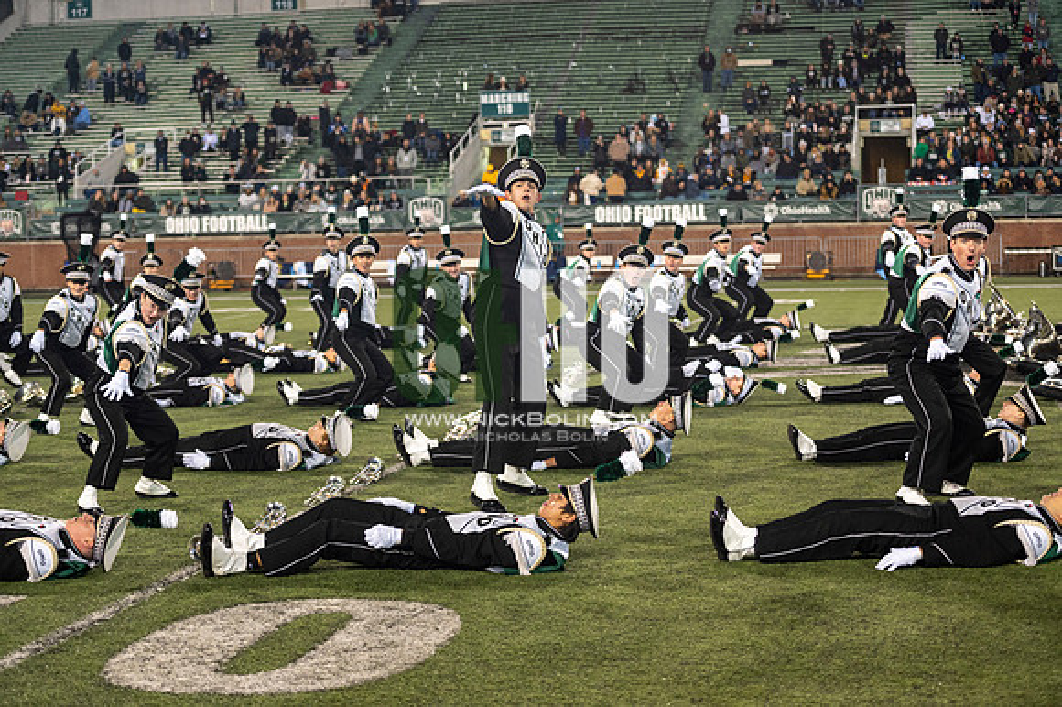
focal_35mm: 70
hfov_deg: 28.9
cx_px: 531
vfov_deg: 19.4
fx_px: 2064
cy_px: 354
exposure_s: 1/500
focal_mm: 70
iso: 1000
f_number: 2.8
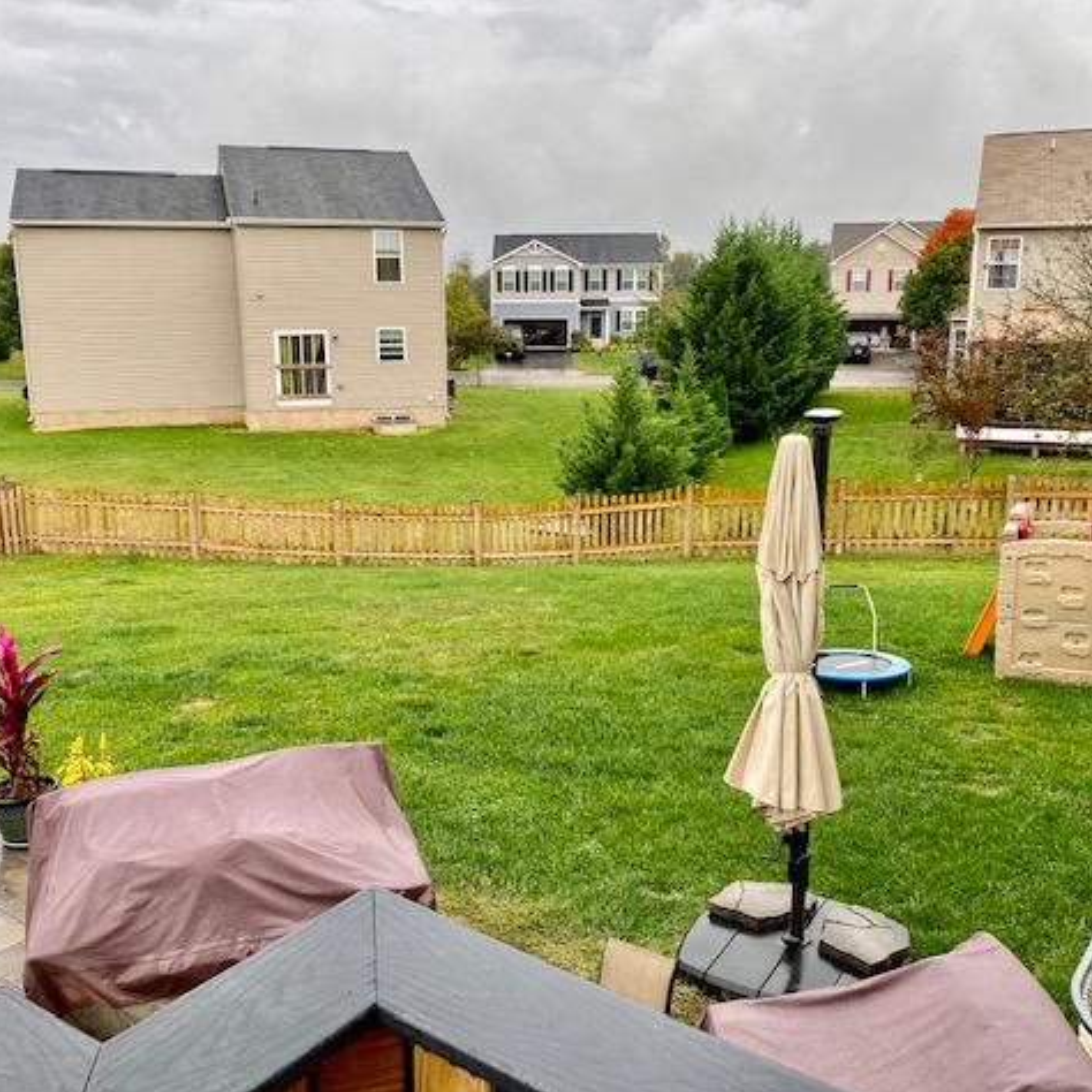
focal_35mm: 31
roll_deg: +0.4
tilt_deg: -11.9
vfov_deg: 52.5
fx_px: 1106
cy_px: 548
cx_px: 541
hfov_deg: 52.5
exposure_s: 1/123
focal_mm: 4.25
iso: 32
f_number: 1.8
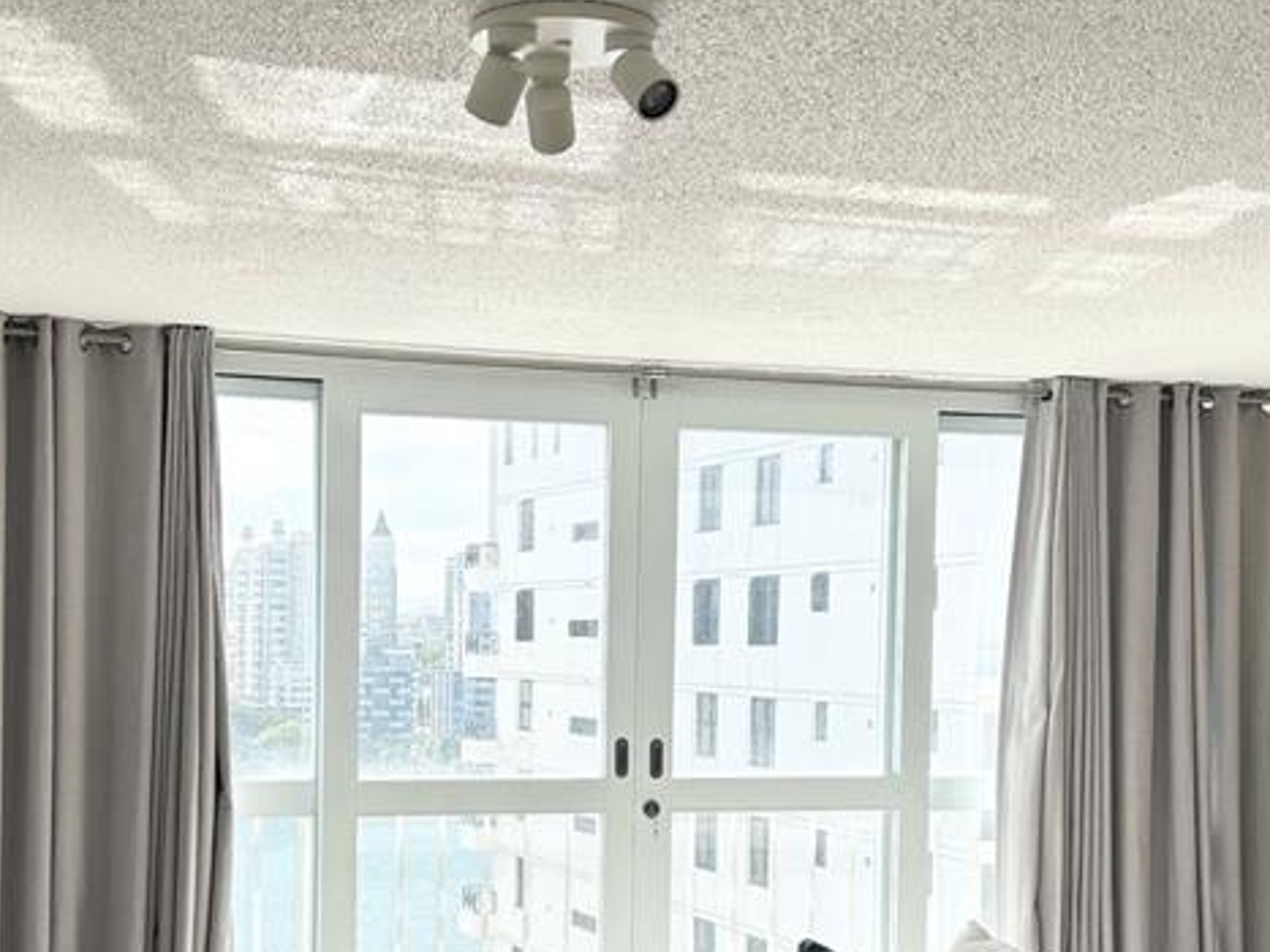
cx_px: 498
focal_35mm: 57
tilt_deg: -1.0
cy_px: 704
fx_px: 2091
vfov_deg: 25.4
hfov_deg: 33.7
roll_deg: -0.8
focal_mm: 5.96
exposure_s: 1/1344
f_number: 1.6
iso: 50
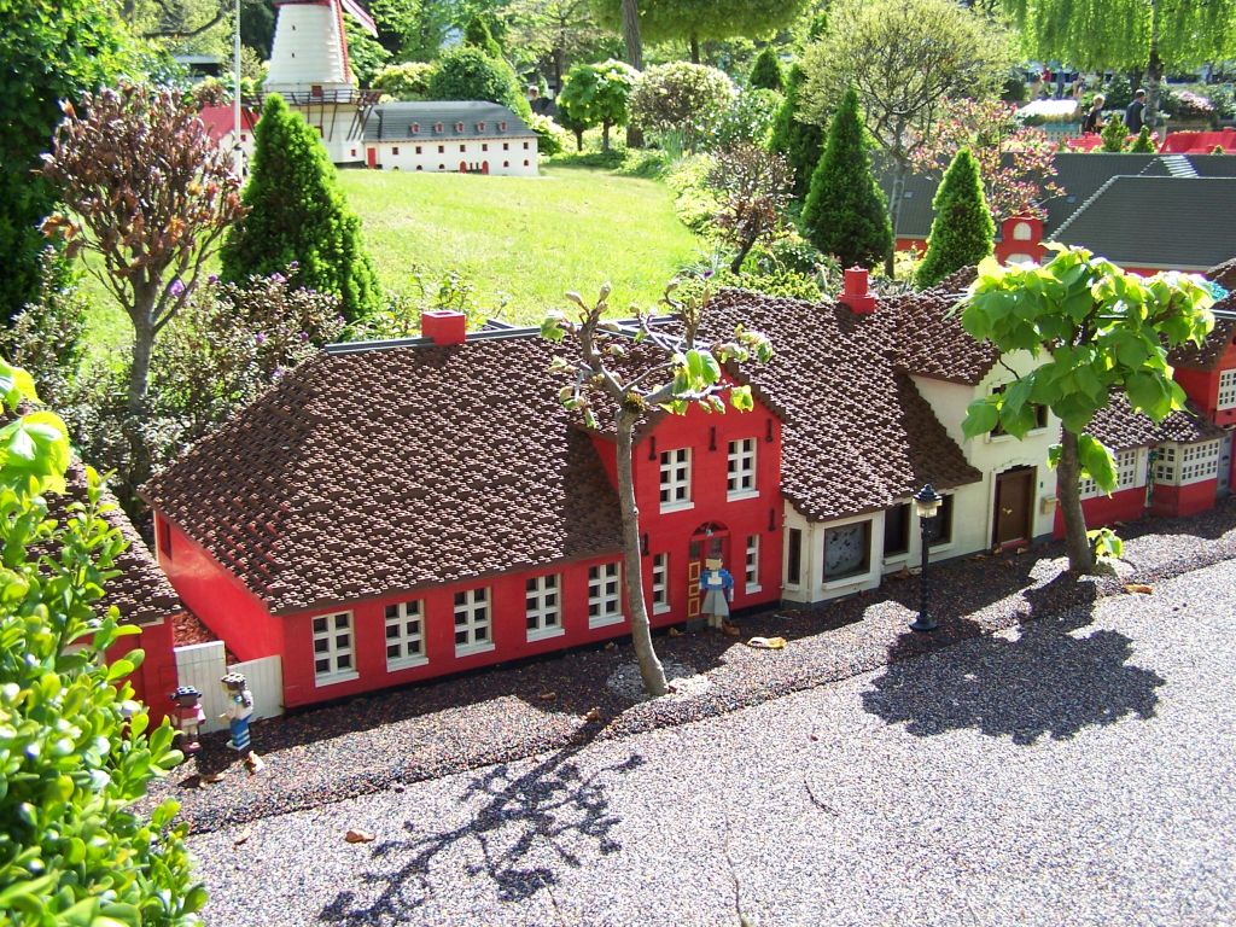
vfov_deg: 37.7
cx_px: 618
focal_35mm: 38
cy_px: 464
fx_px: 1357
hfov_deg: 49.0
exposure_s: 1/350
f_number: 2.8
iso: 80
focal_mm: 6.3
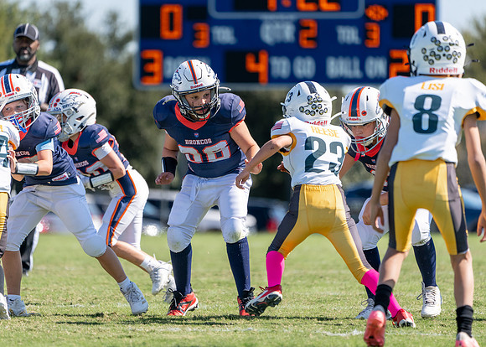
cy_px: 163
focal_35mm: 447
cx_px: 209
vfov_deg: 3.2
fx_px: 6163
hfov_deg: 4.5
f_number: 5.6
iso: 250
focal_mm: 400
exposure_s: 1/1000
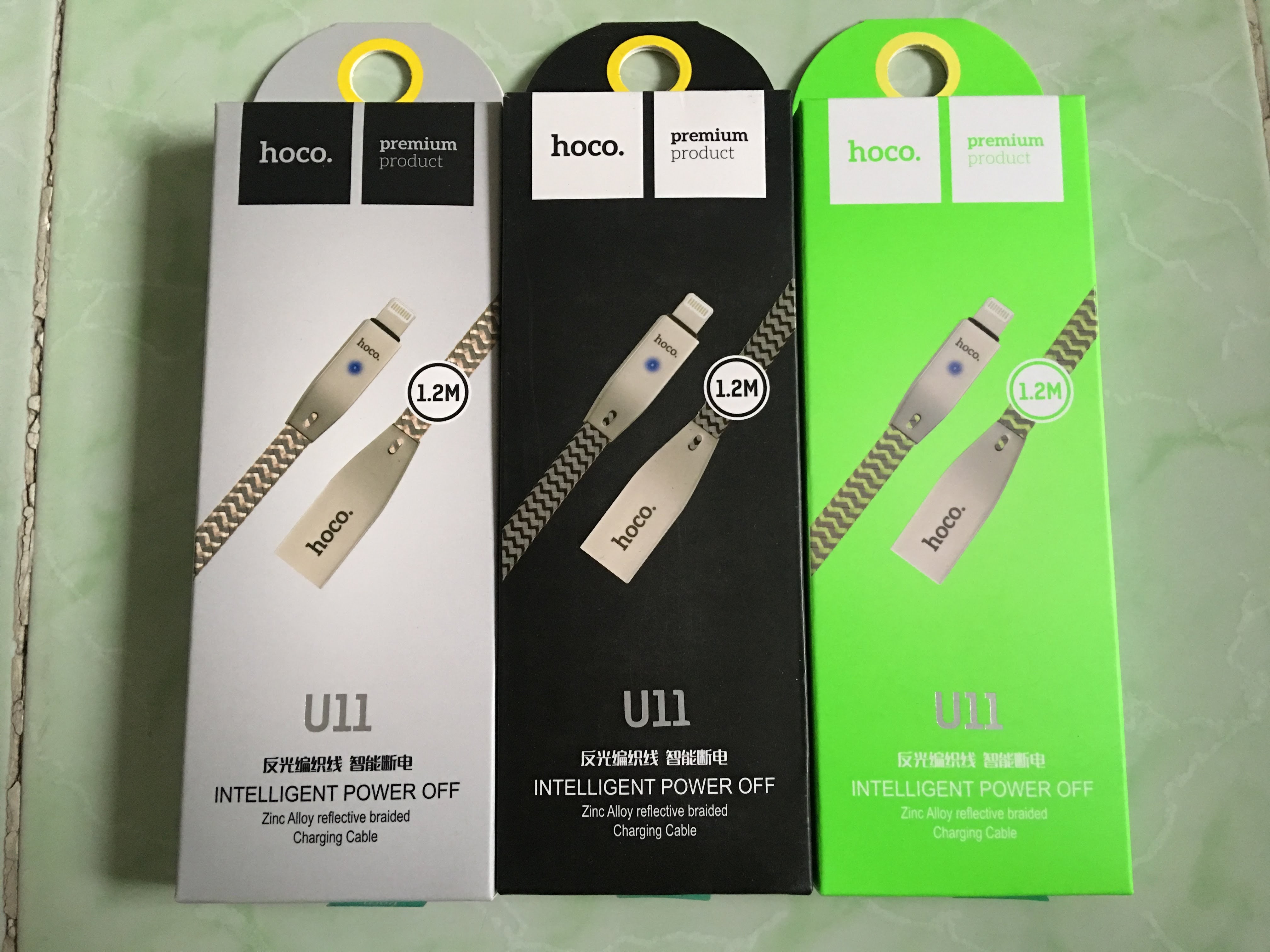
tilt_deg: -80.4
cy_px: 476
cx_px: 635
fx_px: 1064
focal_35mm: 29
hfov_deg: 61.7
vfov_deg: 48.2
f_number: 2.2
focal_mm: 4.15
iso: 100
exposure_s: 1/8
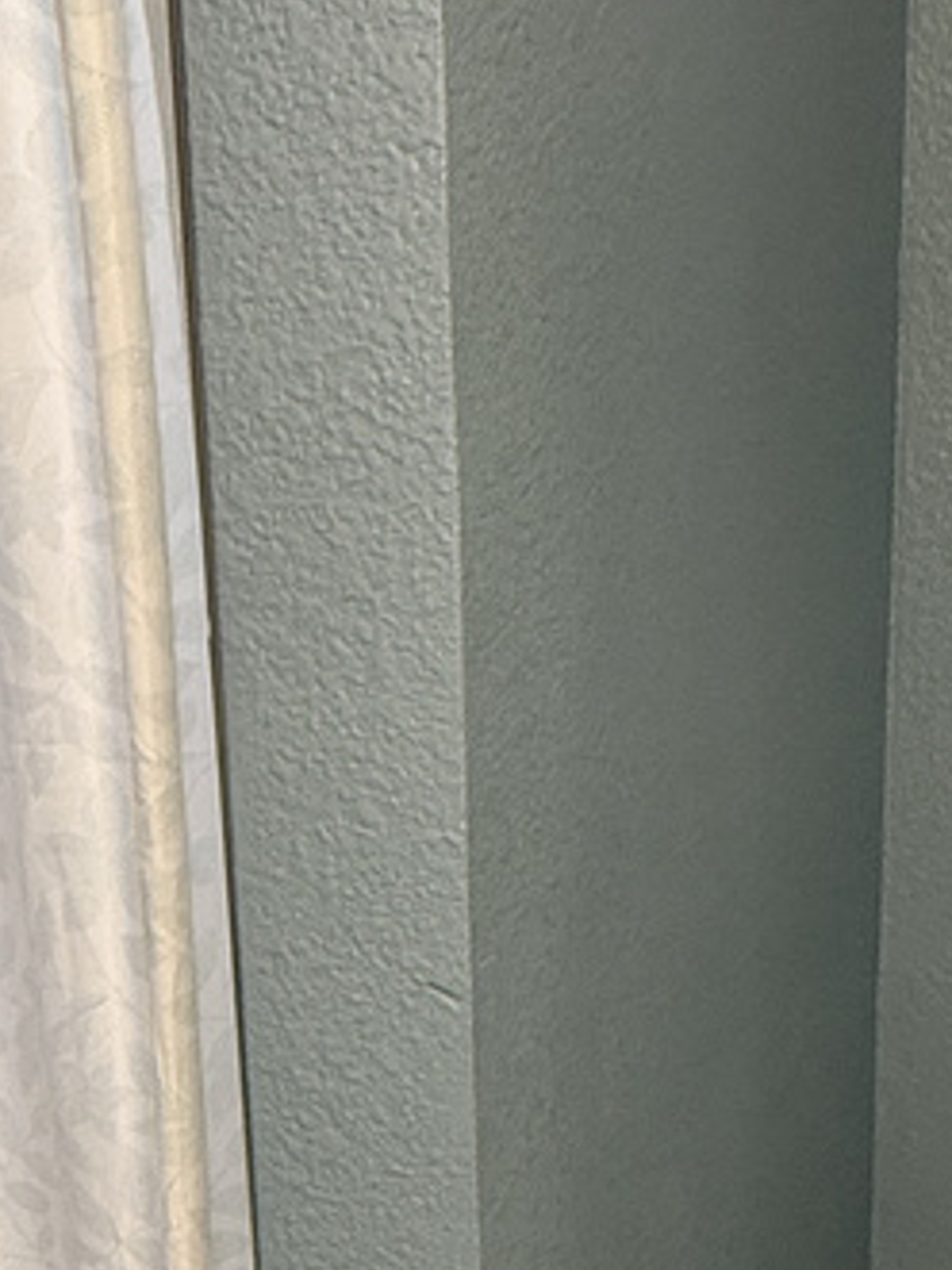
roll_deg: +3.9
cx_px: 273
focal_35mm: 65
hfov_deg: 22.4
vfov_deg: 28.4
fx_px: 2385
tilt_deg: -19.1
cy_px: 1205
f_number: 2.2
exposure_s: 1/120
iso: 250
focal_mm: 2.22
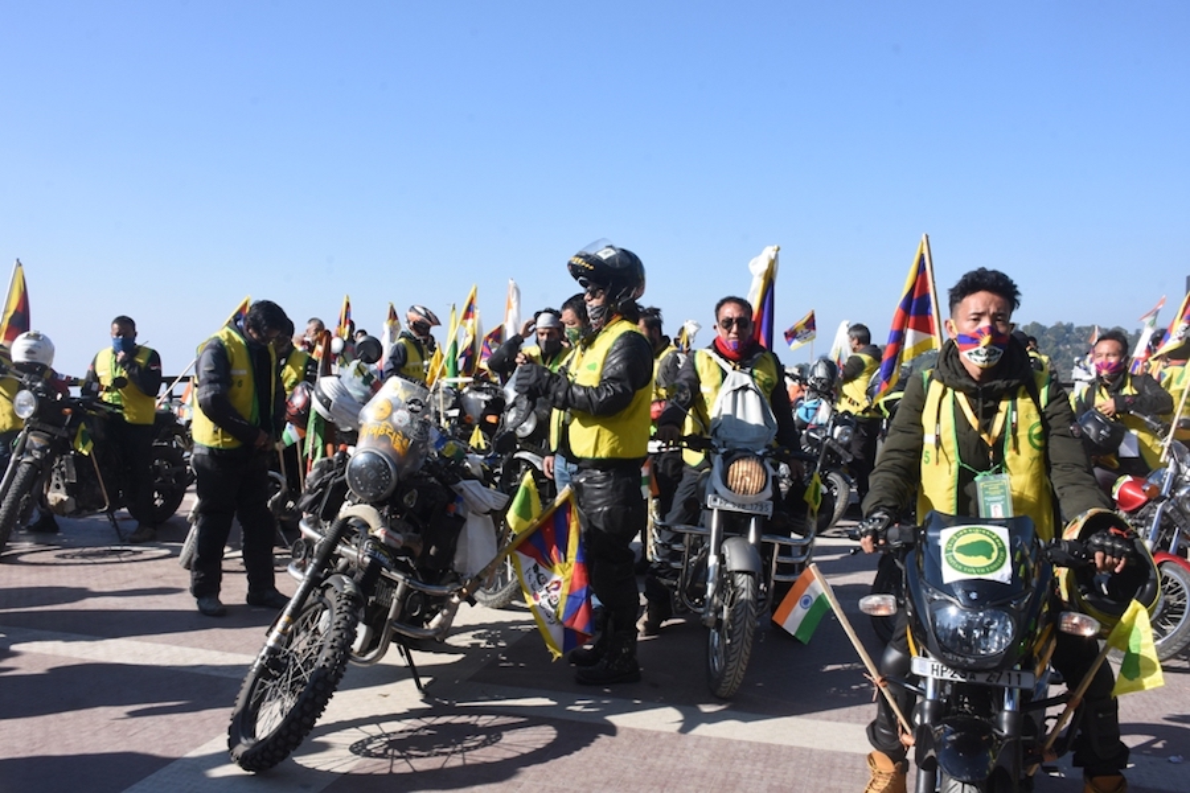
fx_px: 992
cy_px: 396
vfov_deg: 43.6
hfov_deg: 61.9
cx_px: 595
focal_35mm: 30
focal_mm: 20
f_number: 16
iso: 400
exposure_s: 1/200
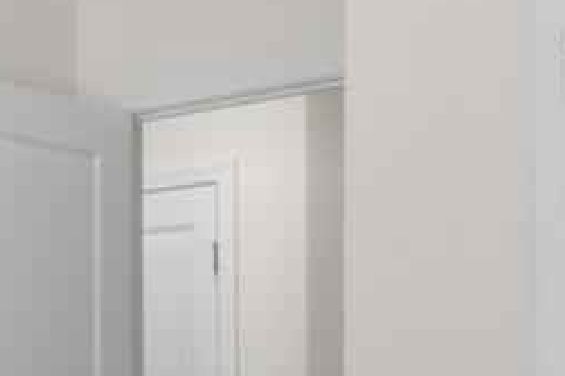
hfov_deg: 17.7
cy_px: 446
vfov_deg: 13.7
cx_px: -396
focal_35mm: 97
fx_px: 1521
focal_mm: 10
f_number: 4.5
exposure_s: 1/13
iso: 100
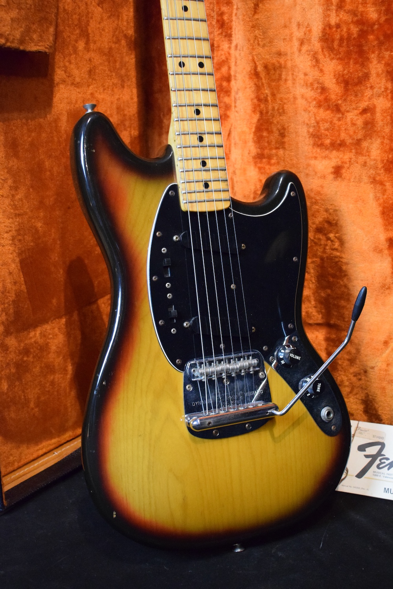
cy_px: 294
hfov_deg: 28.9
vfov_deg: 42.3
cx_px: 196
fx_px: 761
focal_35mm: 46
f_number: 4.2
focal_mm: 31
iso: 5600
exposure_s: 1/60
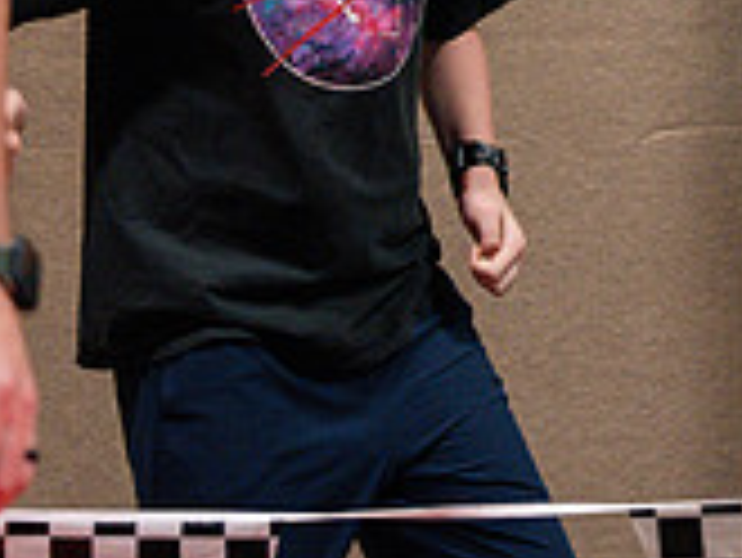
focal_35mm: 236
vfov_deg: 6.3
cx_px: 845
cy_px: -191
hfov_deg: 8.3
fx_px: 5062
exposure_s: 1/320
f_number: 2.8
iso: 2500
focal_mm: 70
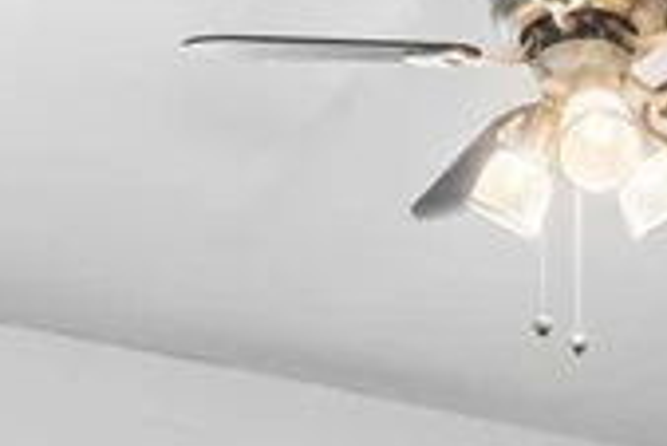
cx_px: 616
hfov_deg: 19.4
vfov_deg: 11.2
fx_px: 1910
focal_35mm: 103
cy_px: 1068
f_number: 8
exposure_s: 1/8
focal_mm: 17
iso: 400
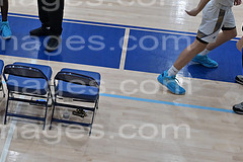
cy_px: -23
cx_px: -37
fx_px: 817
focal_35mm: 121
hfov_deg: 16.3
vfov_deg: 11.1
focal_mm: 50
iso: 2500
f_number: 4
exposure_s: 1/400
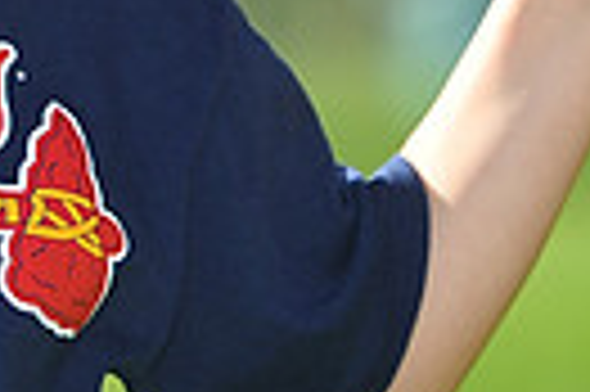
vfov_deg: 1.9
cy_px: -369
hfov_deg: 2.8
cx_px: -185
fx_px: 11933
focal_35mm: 729
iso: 200
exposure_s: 1/800
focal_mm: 165
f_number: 4
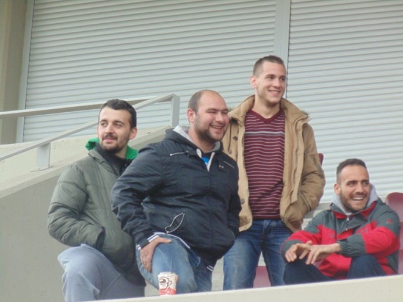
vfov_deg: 3.1
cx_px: 202
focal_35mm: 487
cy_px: 151
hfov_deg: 4.1
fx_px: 5670
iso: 100
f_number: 5.9
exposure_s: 1/125
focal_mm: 87.3
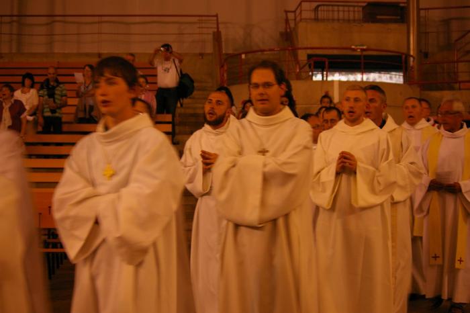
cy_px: 156
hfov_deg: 27.0
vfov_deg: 18.2
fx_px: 979
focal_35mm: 75
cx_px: 235
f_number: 4
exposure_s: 1/15
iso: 800
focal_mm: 50
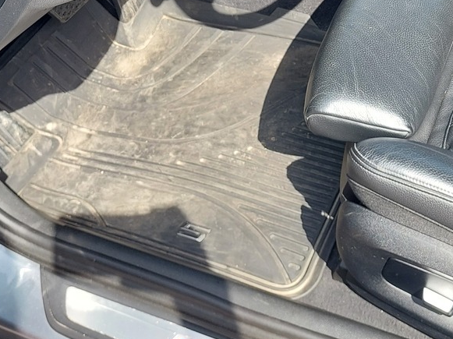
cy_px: -77
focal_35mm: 62
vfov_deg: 21.7
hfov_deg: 30.8
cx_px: 331
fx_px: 811
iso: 40
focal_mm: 5.23
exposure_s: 1/194
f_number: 1.8
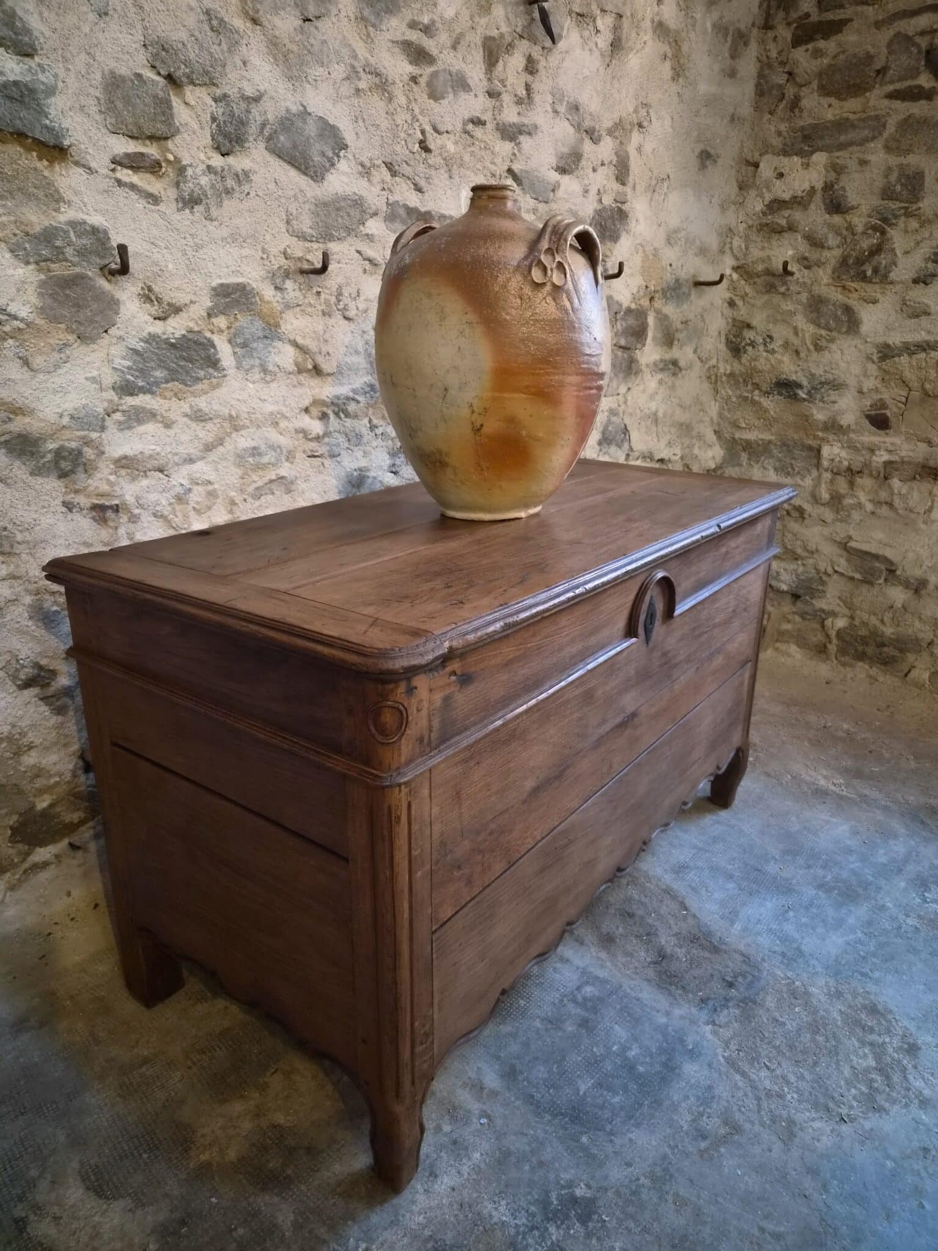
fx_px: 831
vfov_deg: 73.9
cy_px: 626
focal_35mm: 23
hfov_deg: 58.9
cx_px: 469
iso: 1600
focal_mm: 5.4
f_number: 1.8
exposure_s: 1/50
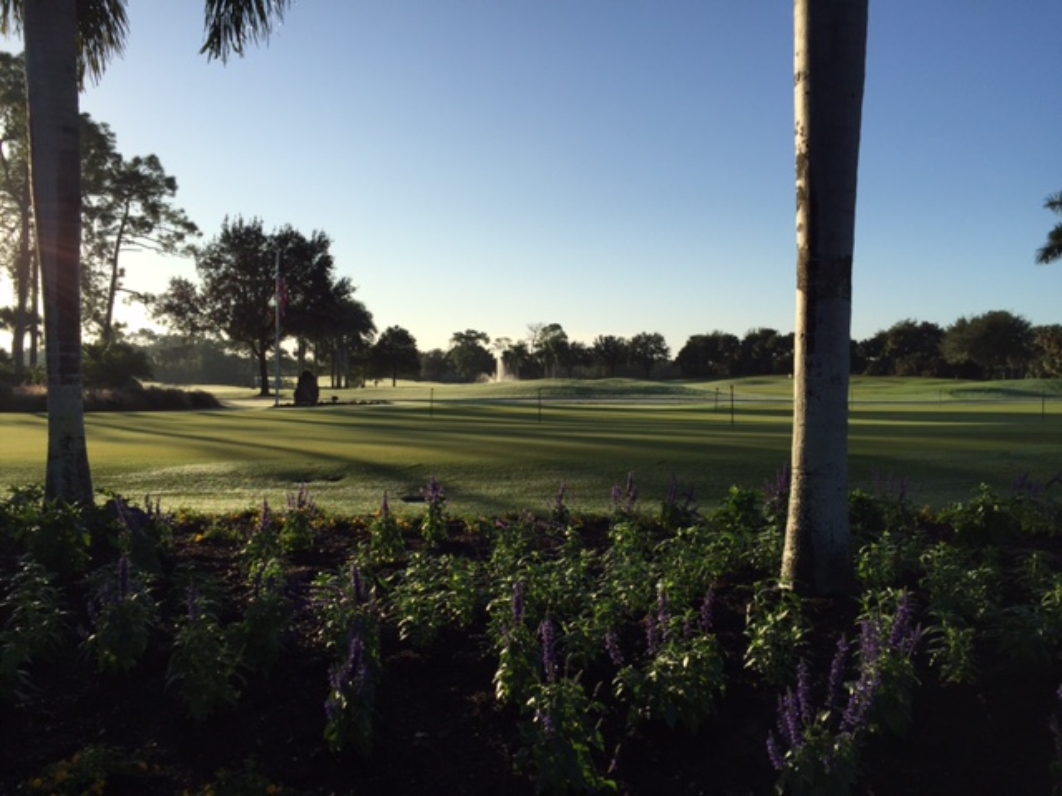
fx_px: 890
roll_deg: -1.3
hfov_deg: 61.7
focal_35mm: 29
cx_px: 531
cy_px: 398
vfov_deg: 48.2
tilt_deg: -1.7
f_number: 2.2
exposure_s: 1/2198
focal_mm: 4.15
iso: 32
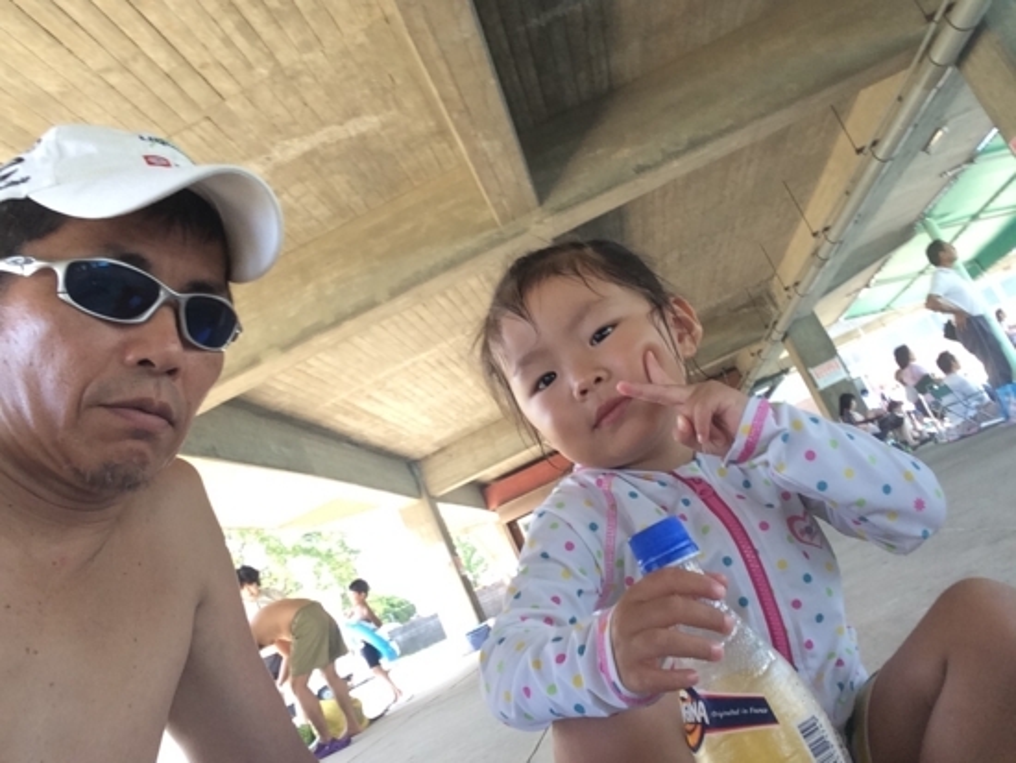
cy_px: 382
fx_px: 910
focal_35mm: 31
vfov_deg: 45.5
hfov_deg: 58.3
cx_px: 508
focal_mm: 2.15
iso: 50
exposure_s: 1/60
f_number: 2.4
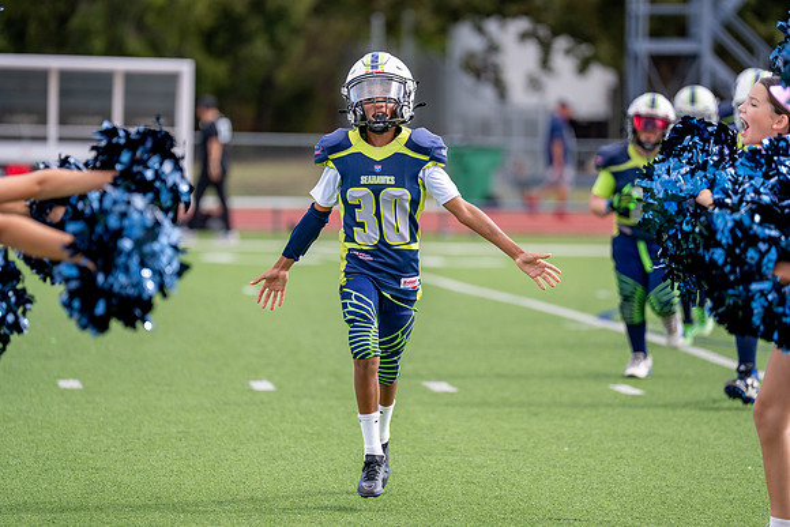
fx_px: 4693
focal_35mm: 214
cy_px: 250
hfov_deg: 9.6
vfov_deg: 6.4
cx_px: 396
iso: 250
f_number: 2.8
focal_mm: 194
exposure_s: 1/2500
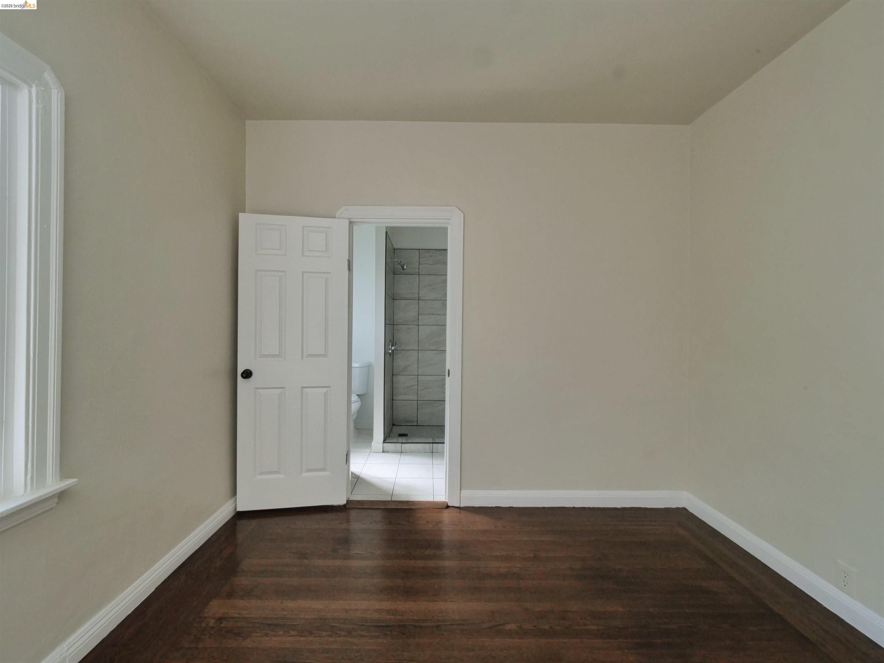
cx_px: 442
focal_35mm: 14
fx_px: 358
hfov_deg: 102.1
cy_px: 332
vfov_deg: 85.7
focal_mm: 7
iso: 800
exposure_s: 1/160
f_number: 13
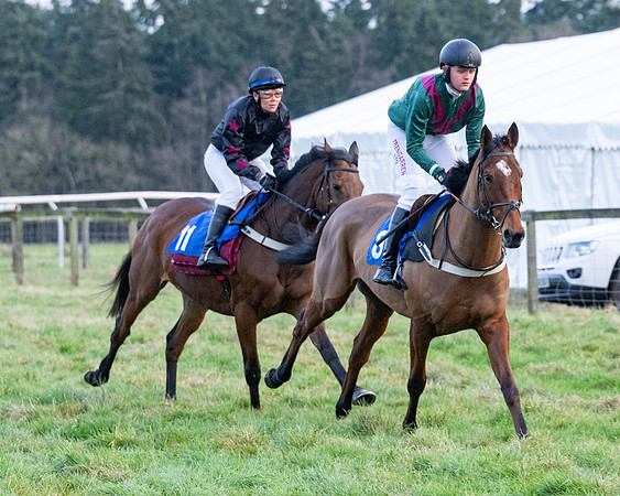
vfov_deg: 6.2
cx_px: 476
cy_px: 248
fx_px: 4549
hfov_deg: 7.8
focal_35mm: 248
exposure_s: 1/500
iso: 1250
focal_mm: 115
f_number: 4
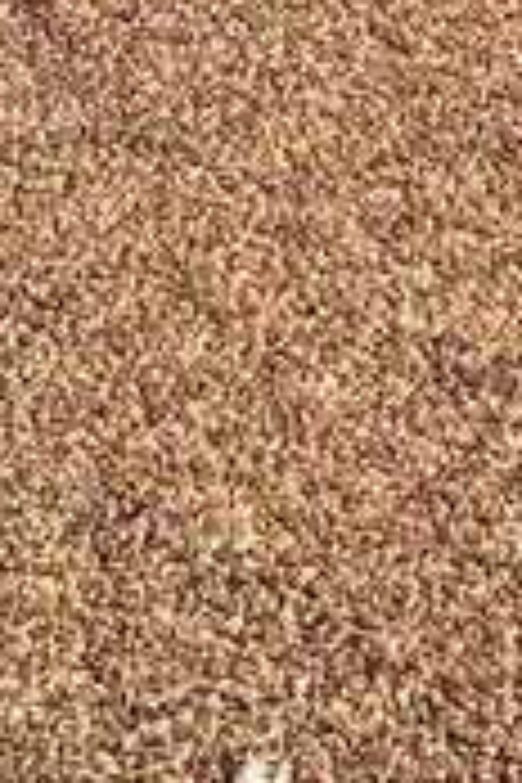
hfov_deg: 6.0
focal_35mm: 201
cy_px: -1359
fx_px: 4371
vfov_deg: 8.8
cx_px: 1850
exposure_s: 1/1279
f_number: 1.8
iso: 20
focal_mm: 3.99
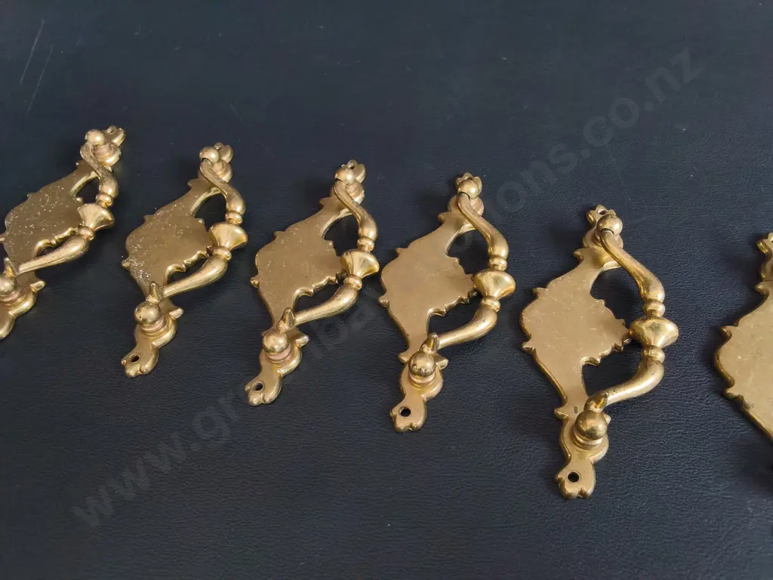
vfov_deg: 51.4
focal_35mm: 27
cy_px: 290
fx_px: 603
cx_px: 386
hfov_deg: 65.3
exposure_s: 1/100
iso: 250
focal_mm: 2.87
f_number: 2
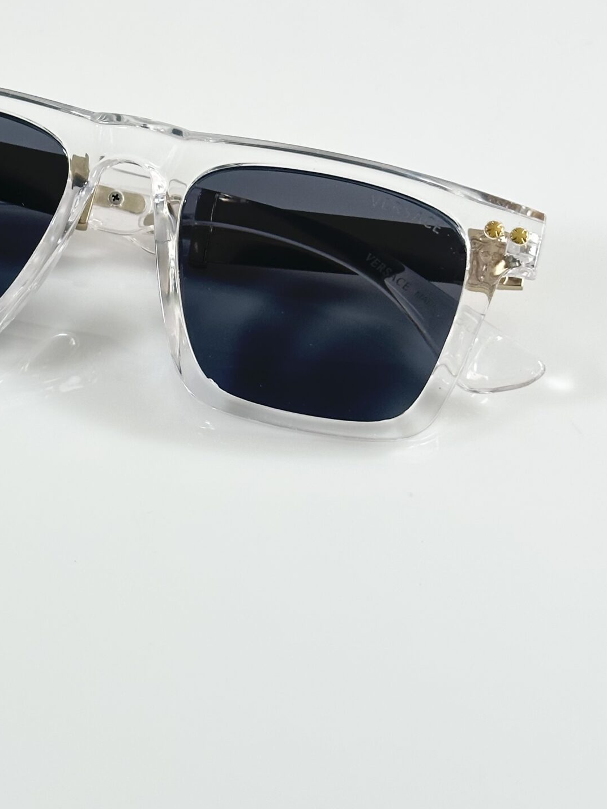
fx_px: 2010
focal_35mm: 86
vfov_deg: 22.7
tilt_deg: -44.6
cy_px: 279
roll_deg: +2.2
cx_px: 94
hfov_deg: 17.0
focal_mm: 6.86
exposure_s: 1/121
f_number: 1.78
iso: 80
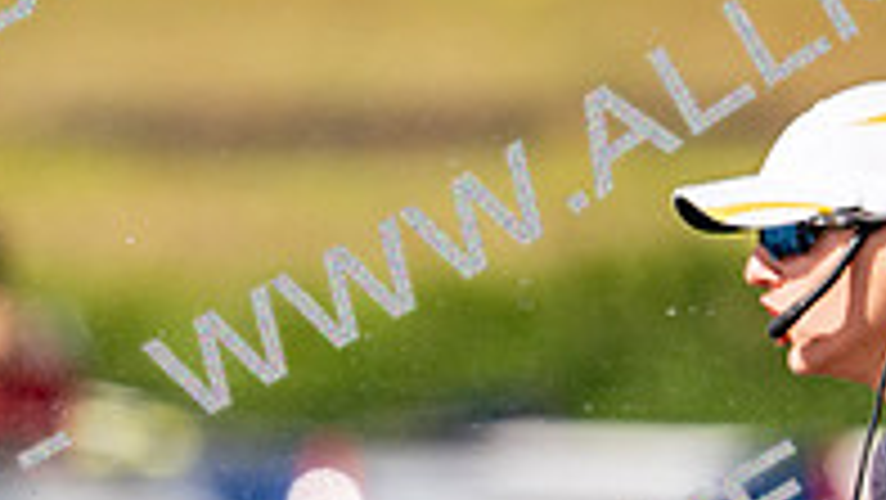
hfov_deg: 1.2
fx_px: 43527
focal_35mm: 1852
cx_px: 697
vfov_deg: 0.7
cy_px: 428
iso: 180
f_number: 4.5
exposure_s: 1/2500
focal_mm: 400
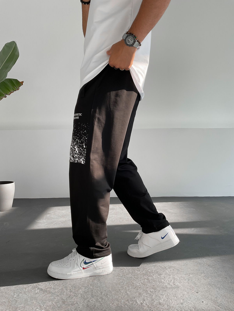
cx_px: 117
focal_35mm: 29
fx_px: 261
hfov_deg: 48.2
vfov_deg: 61.7
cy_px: 156
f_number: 1.8
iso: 25
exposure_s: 1/120
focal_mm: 3
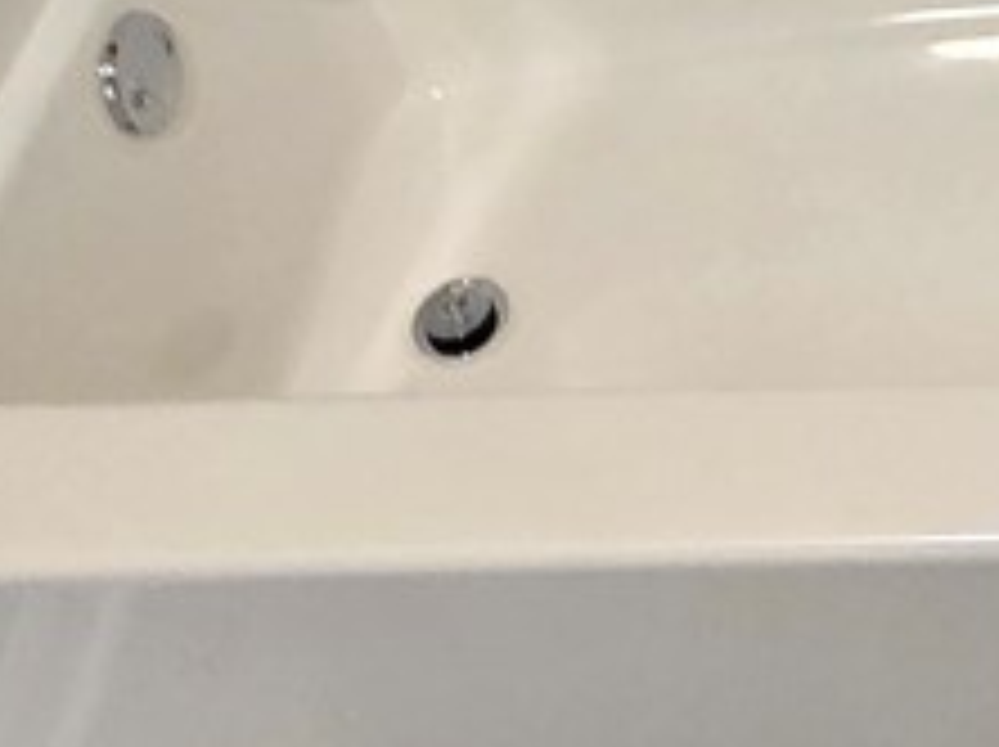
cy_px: -297
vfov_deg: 21.4
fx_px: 1730
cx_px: 1048
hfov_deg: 29.6
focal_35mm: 60
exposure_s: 1/60
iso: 320
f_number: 2.2
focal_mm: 2.2
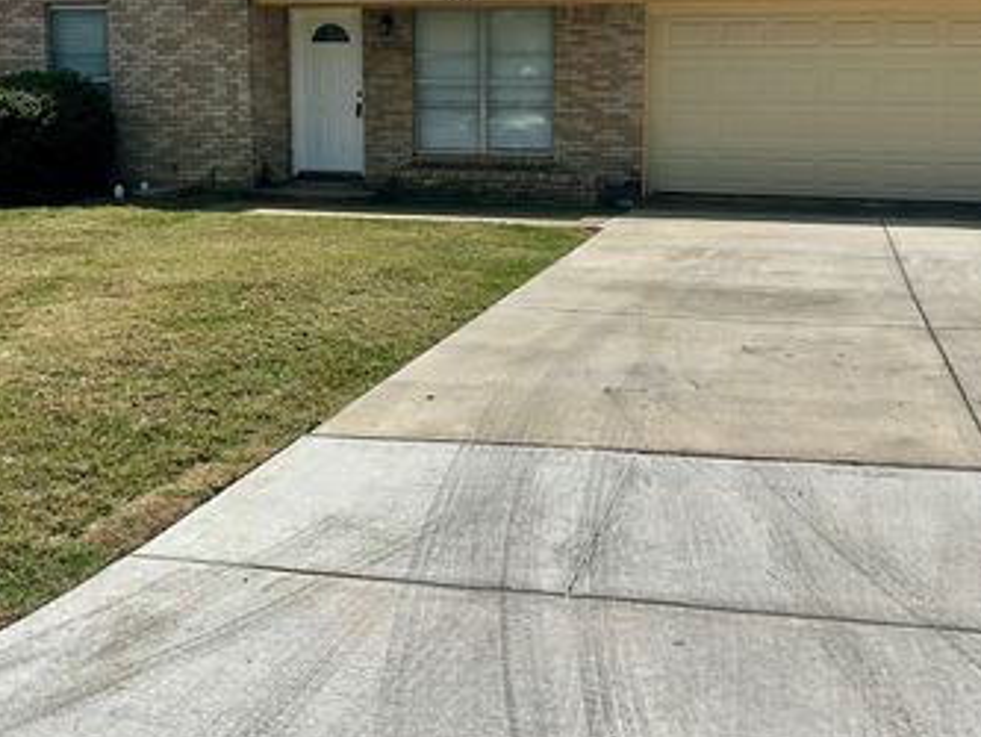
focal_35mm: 39
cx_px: 536
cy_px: 199
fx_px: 1106
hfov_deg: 47.8
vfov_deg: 36.1
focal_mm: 5.7
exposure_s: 1/9434
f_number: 1.5
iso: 50
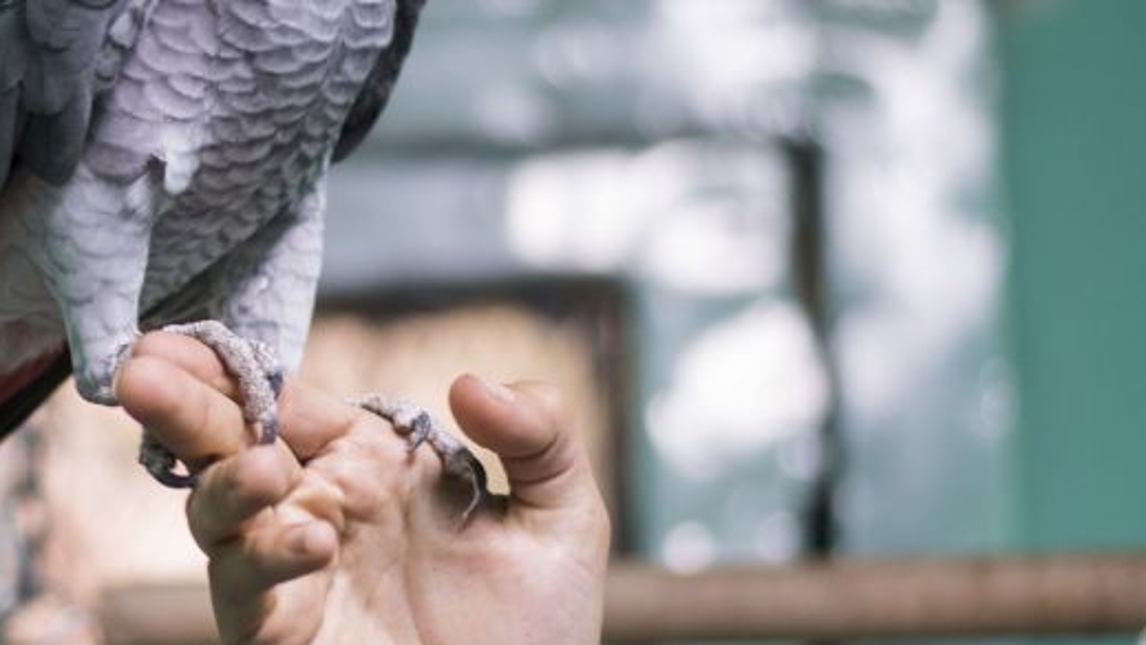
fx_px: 3677
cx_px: 362
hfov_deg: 17.7
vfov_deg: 10.0
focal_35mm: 121
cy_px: 353
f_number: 2
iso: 400
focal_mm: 50
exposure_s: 1/80
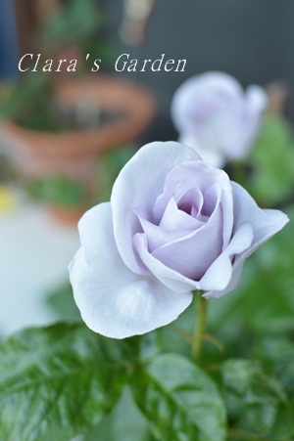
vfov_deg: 37.9
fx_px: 644
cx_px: 147
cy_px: 220
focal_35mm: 52
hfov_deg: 25.7
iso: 250
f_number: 3.5
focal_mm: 35
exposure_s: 1/60
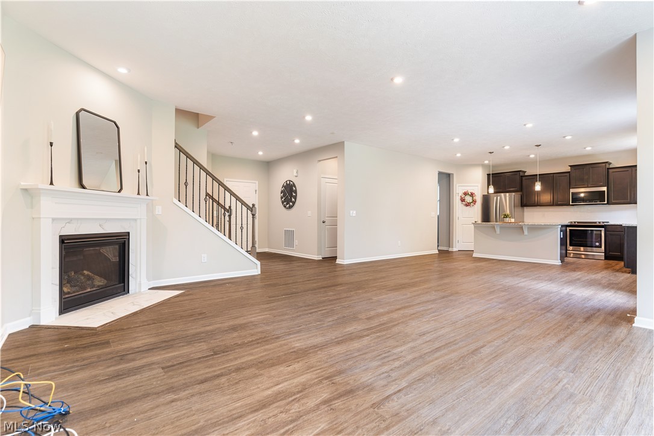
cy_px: 218
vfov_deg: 67.4
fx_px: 327
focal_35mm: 18
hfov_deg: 90.0
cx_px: 327
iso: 400
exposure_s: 1/5
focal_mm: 18
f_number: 3.5
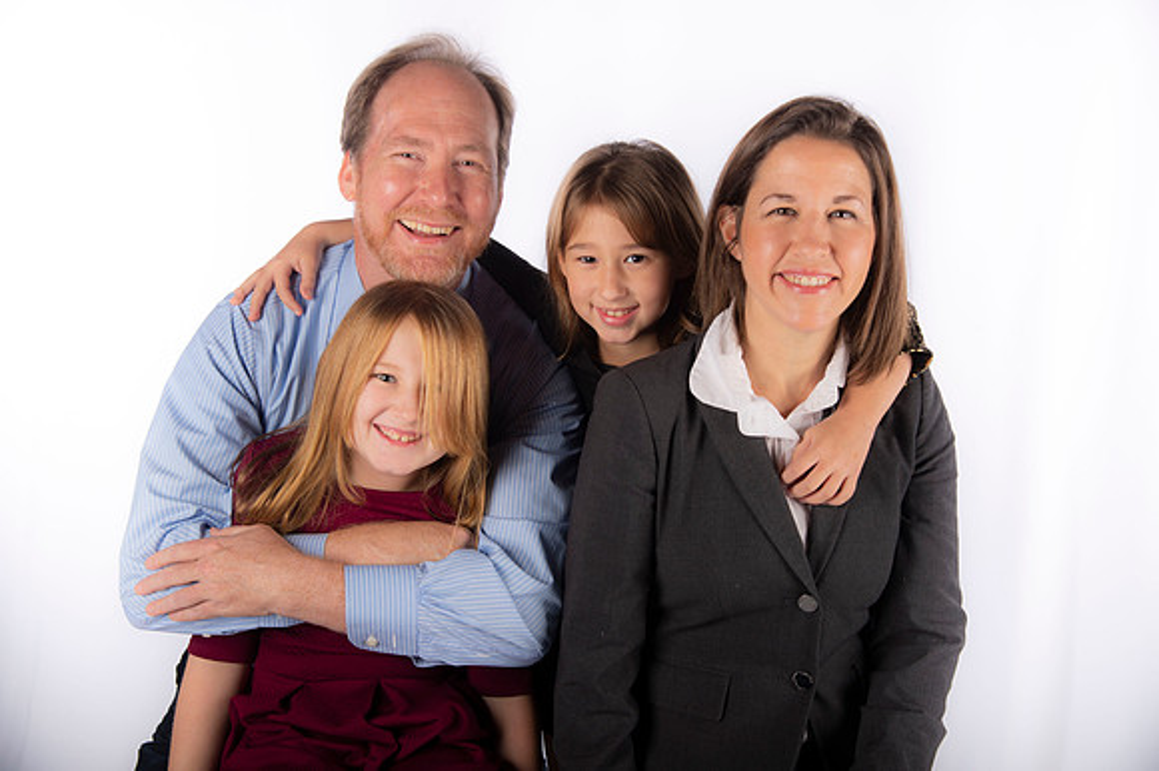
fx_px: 1770
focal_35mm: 55
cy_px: 386
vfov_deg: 24.6
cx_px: 580
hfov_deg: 36.3
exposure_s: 1/200
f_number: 6.3
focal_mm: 55
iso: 100
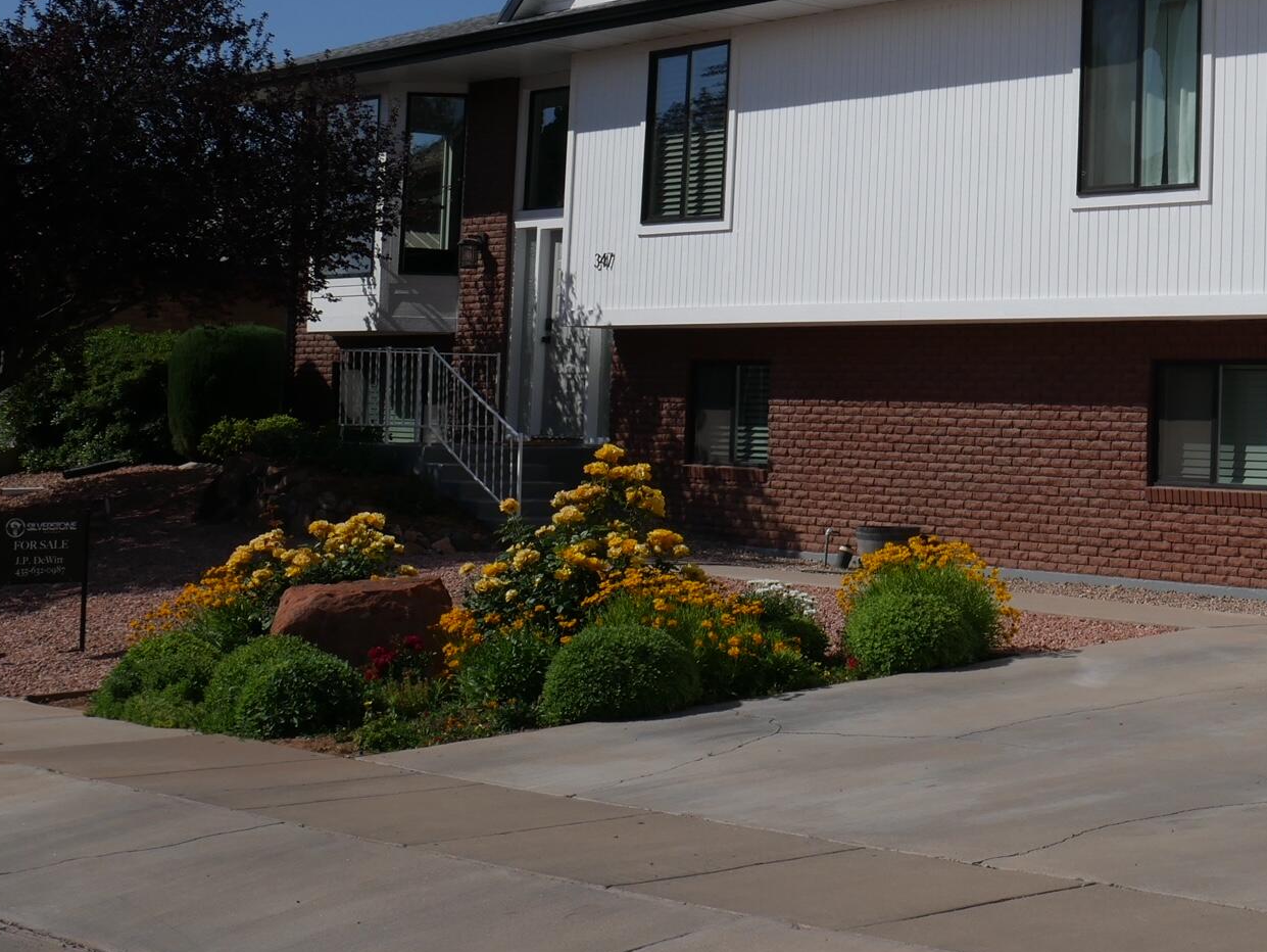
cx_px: 1074
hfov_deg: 25.7
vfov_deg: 19.7
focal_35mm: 74
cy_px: 154
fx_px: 2710
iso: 200
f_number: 11
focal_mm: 20
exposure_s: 1/800
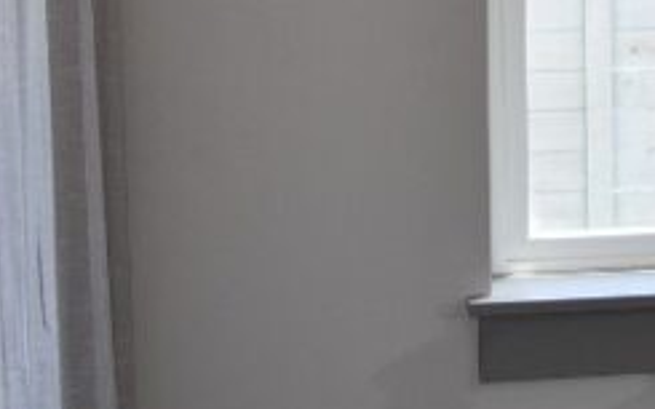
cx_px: 1091
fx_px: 2052
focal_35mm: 115
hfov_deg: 16.0
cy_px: -92
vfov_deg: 11.2
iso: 200
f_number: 3.5
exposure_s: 1/160
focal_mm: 18
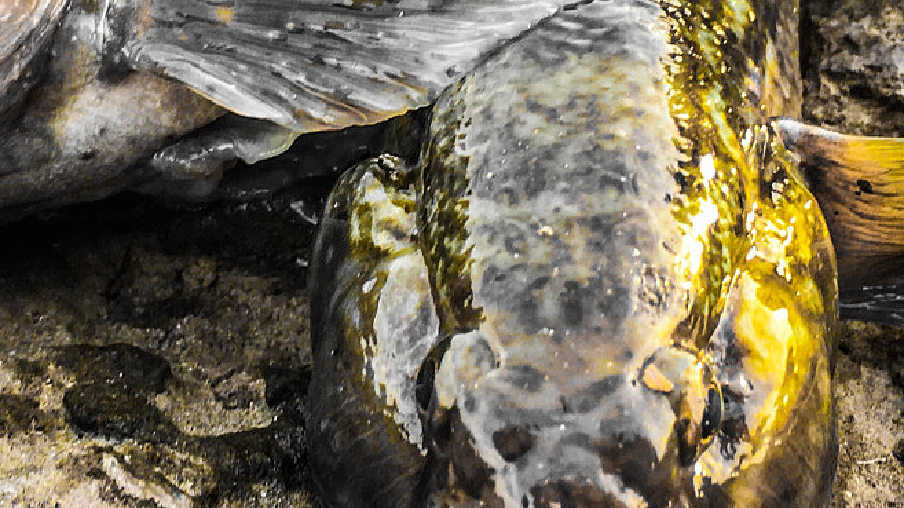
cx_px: 310
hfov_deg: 27.4
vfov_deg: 15.6
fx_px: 1845
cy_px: 92
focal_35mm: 77
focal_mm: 4.15
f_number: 2.2
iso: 25
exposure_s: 1/50
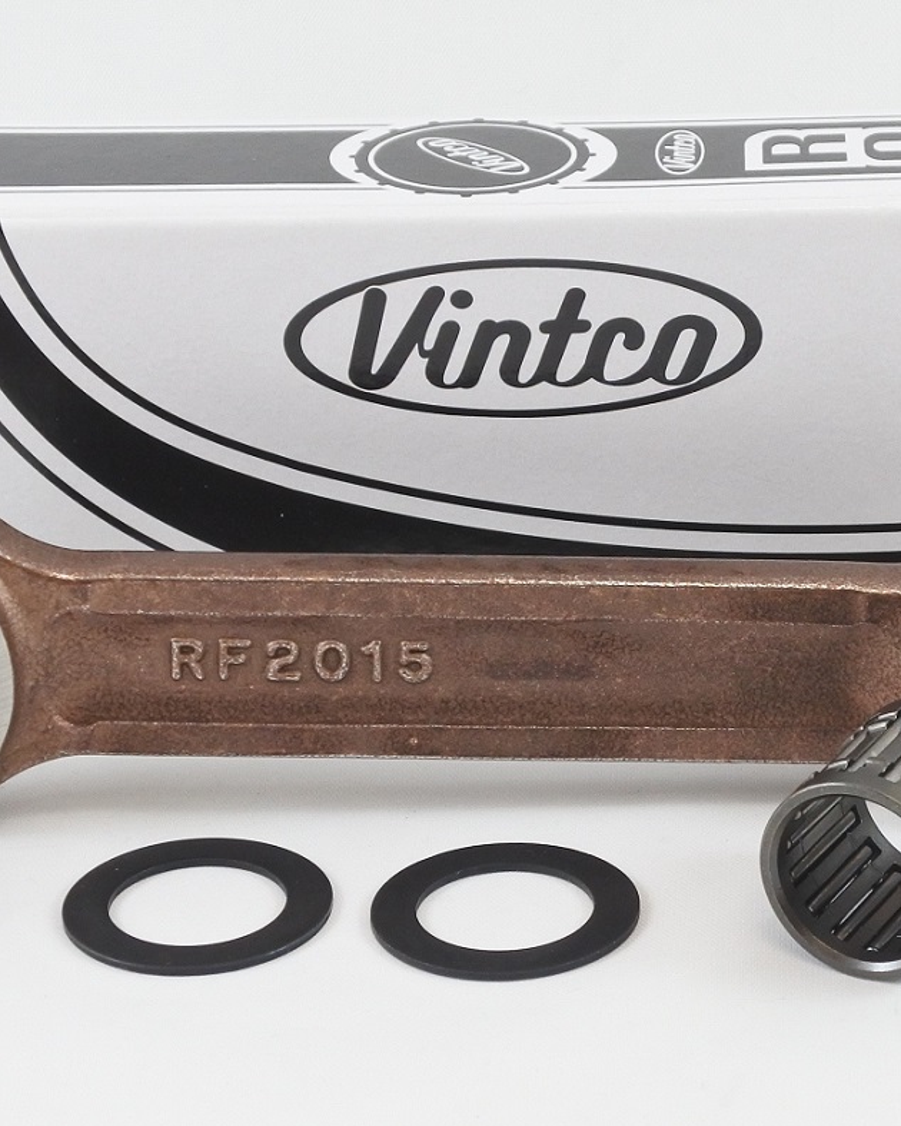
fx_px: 3299
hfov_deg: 15.5
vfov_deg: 19.4
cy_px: 541
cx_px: 626
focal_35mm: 99
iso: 560
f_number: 4.5
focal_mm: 17.2
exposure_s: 1/125
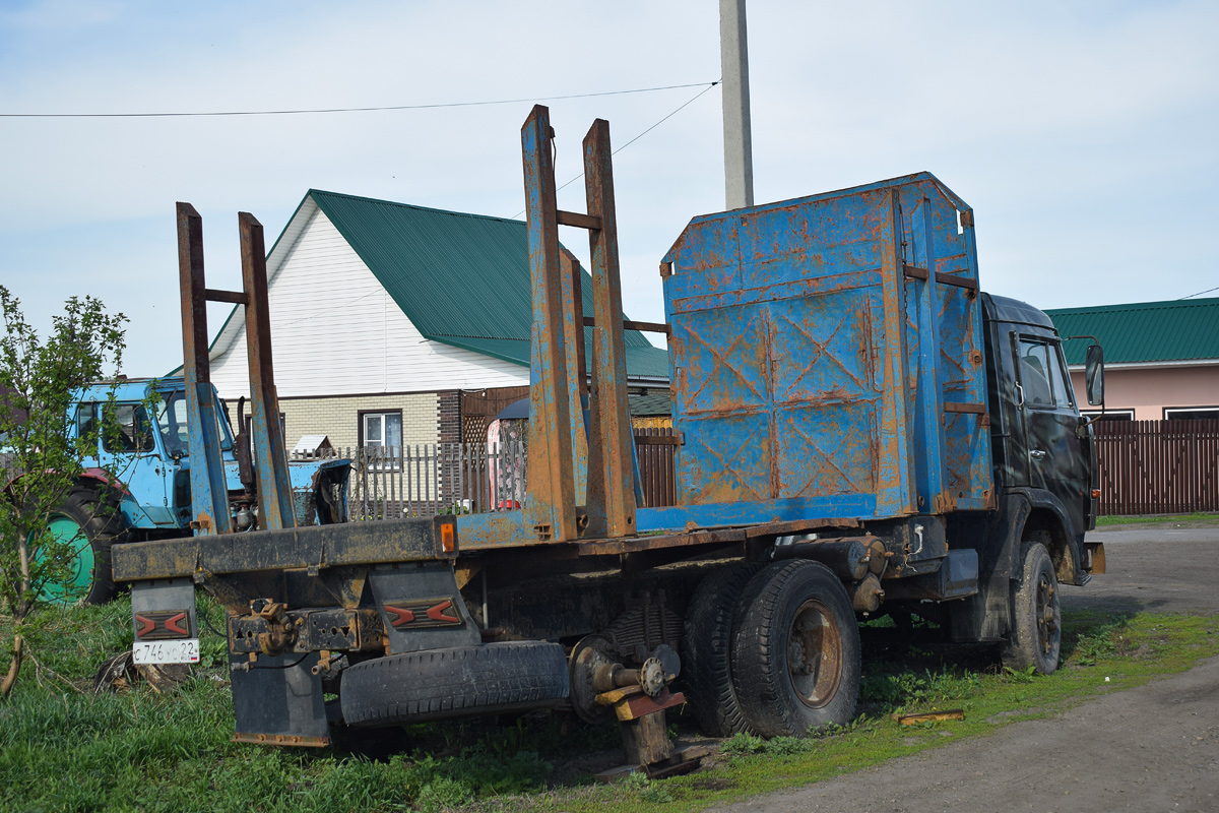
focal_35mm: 48
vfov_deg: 28.1
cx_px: 610
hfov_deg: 41.1
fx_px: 1625
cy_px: 406
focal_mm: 32
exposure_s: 1/640
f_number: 5.6
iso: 200
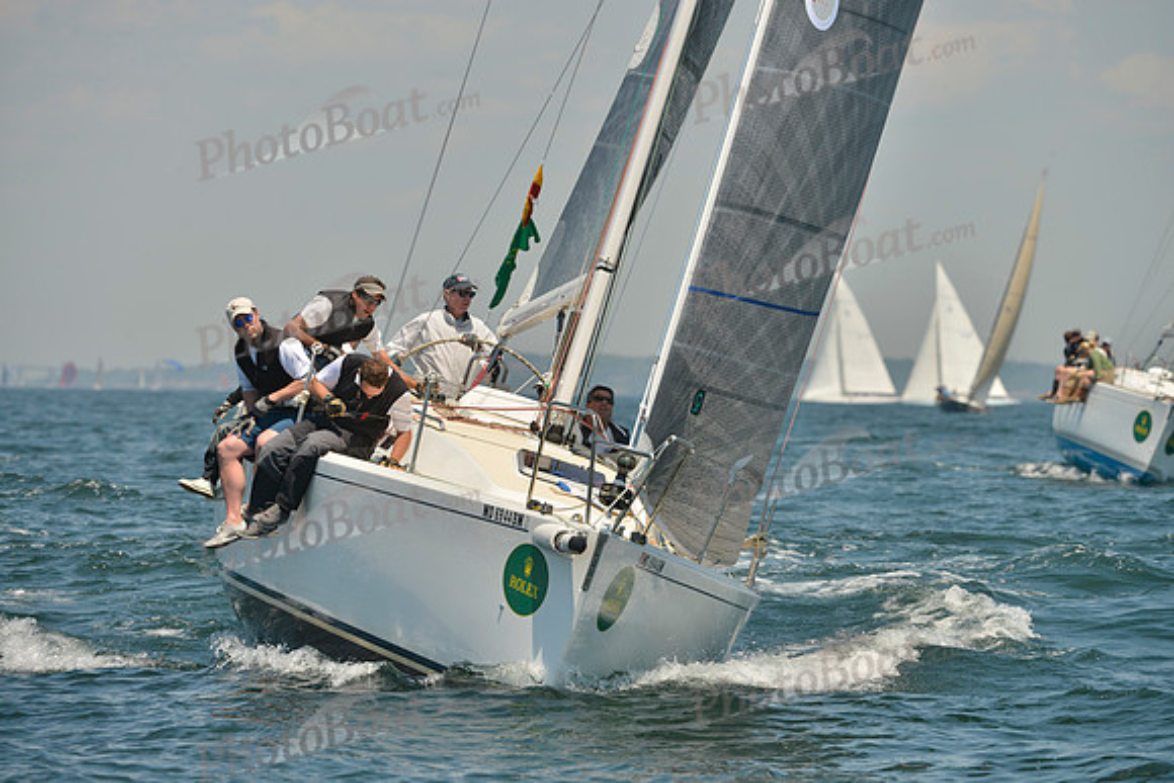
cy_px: 392
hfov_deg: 7.1
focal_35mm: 290
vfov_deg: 4.7
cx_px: 587
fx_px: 9459
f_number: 8
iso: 280
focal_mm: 290
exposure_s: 1/1250
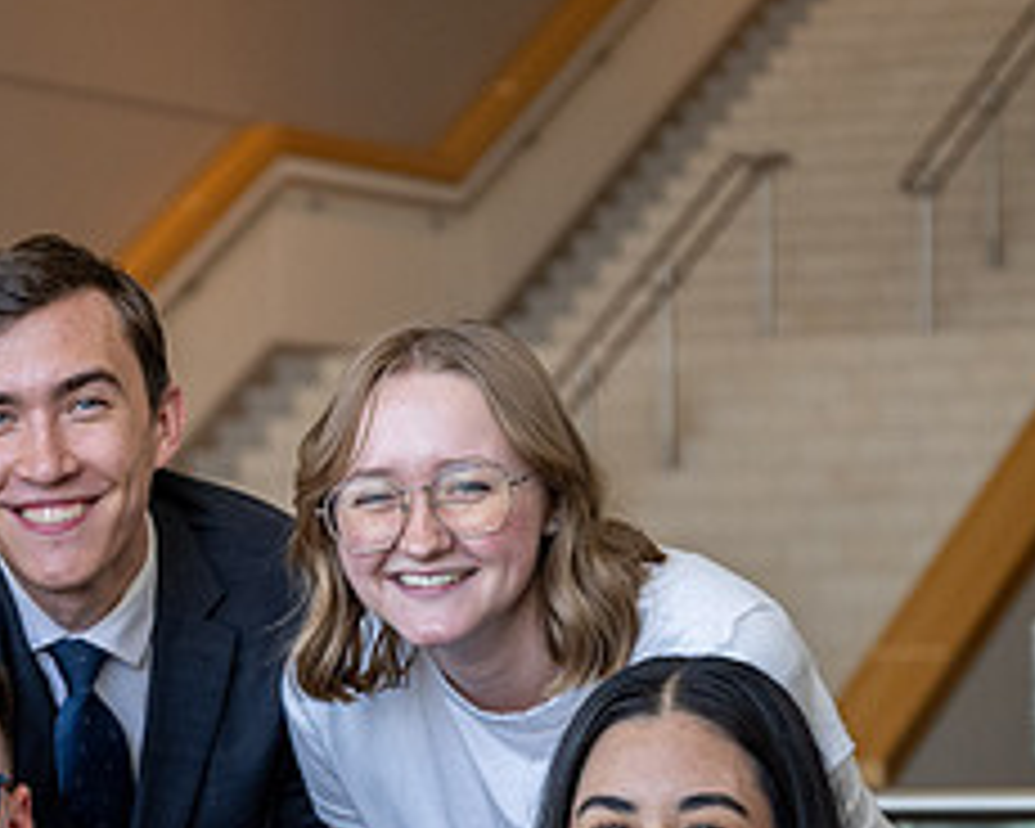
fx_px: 6280
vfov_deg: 7.5
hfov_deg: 9.3
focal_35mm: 205
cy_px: 710
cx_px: -91
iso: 500
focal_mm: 70
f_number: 4
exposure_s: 1/200
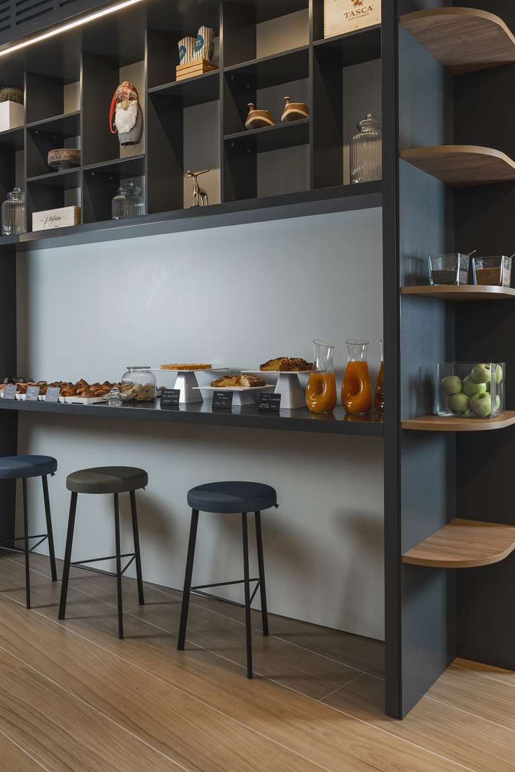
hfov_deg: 42.3
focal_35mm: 31
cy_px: 328
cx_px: 271
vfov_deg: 60.0
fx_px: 665
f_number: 5
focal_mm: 24
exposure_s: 1/15
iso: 250
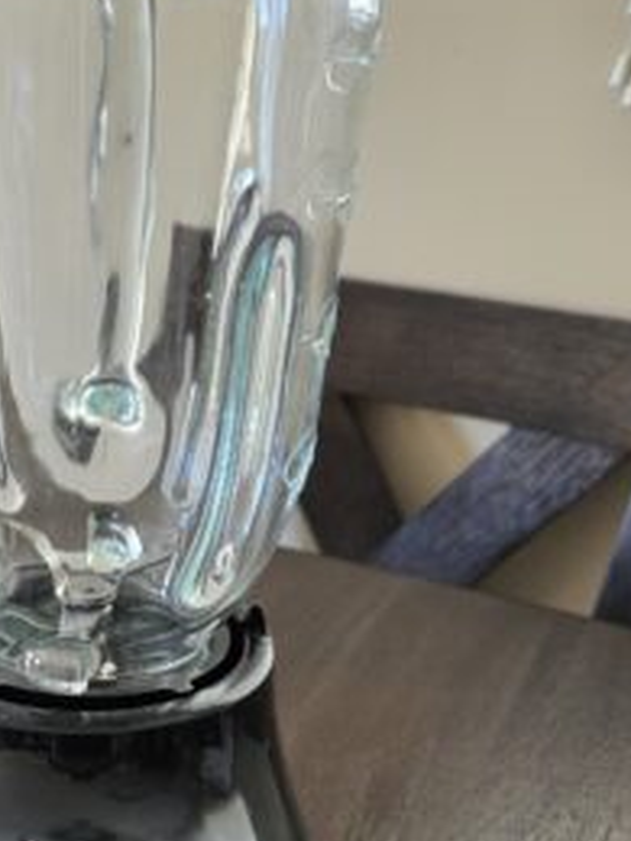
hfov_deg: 26.8
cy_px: 621
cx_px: 94
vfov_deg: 35.4
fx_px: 1288
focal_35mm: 53
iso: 250
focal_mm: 5.4
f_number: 1.8
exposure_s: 1/120
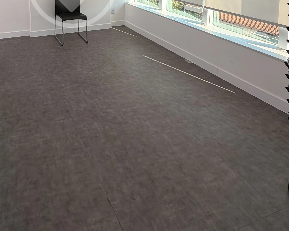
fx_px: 248
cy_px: -17
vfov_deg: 41.1
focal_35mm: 29
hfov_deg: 57.4
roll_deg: +1.0
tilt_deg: -6.8
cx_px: 73
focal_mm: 2.22
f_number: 2.2
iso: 40
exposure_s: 1/121
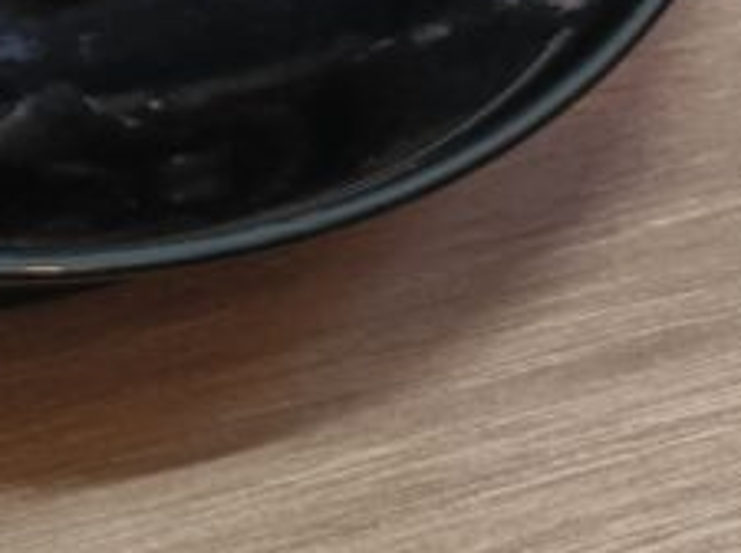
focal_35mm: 114
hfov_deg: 13.7
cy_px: -306
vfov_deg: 12.3
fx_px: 2436
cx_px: -896
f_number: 1.7
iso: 250
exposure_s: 1/60
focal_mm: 4.7
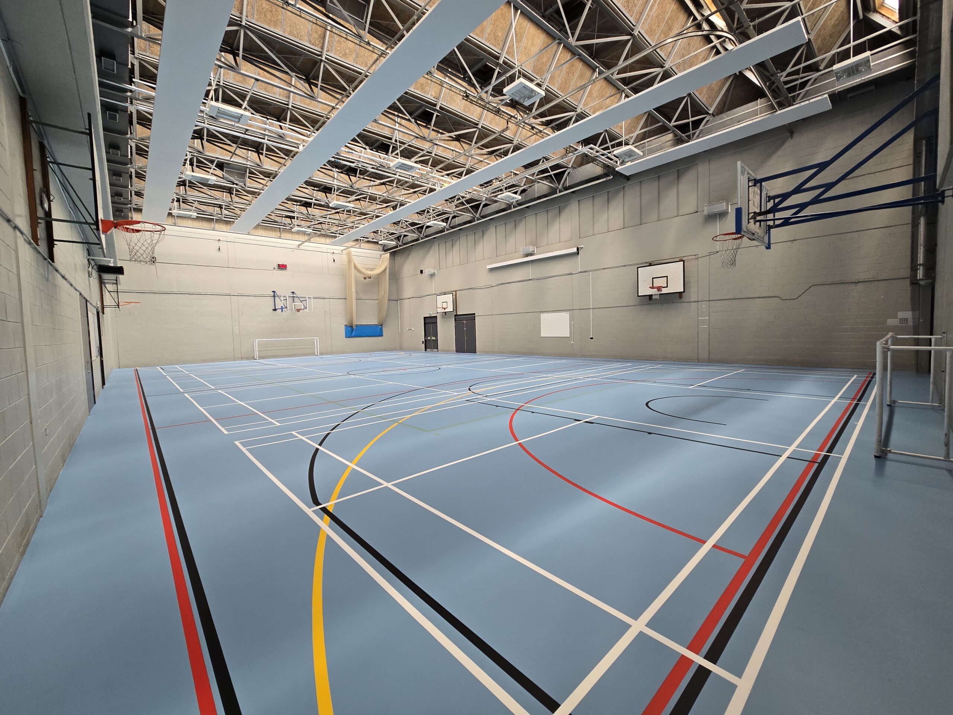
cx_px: 476
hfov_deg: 106.2
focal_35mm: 13
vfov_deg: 89.9
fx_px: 358
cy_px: 358
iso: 100
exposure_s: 1/50
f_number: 2.2
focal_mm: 2.2
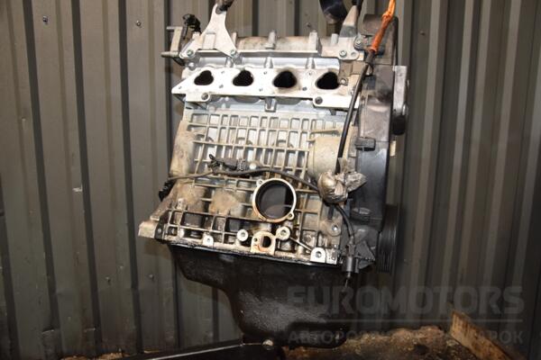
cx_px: 270
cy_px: 180
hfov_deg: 67.4
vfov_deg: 47.9
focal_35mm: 27
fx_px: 406
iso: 800
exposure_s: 1/60
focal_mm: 18
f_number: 5
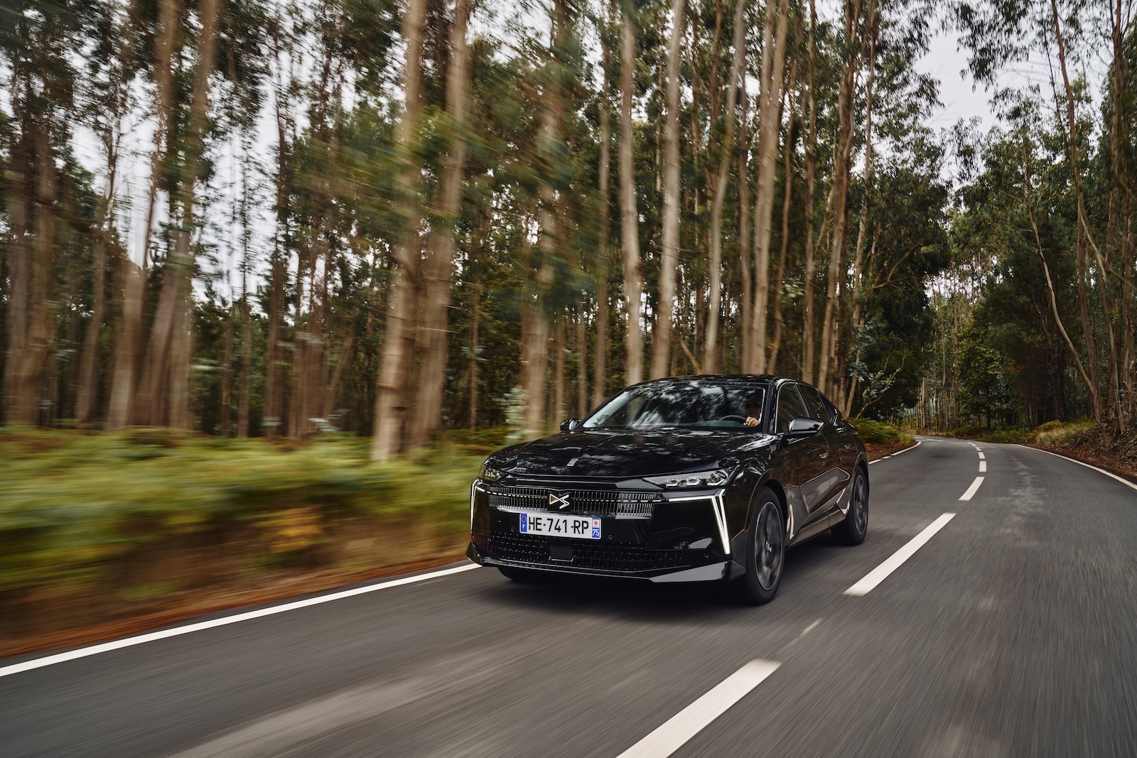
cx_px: 568
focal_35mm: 26
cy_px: 379
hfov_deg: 69.4
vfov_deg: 49.6
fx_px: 821
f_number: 9
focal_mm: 26
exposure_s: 1/30
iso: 100
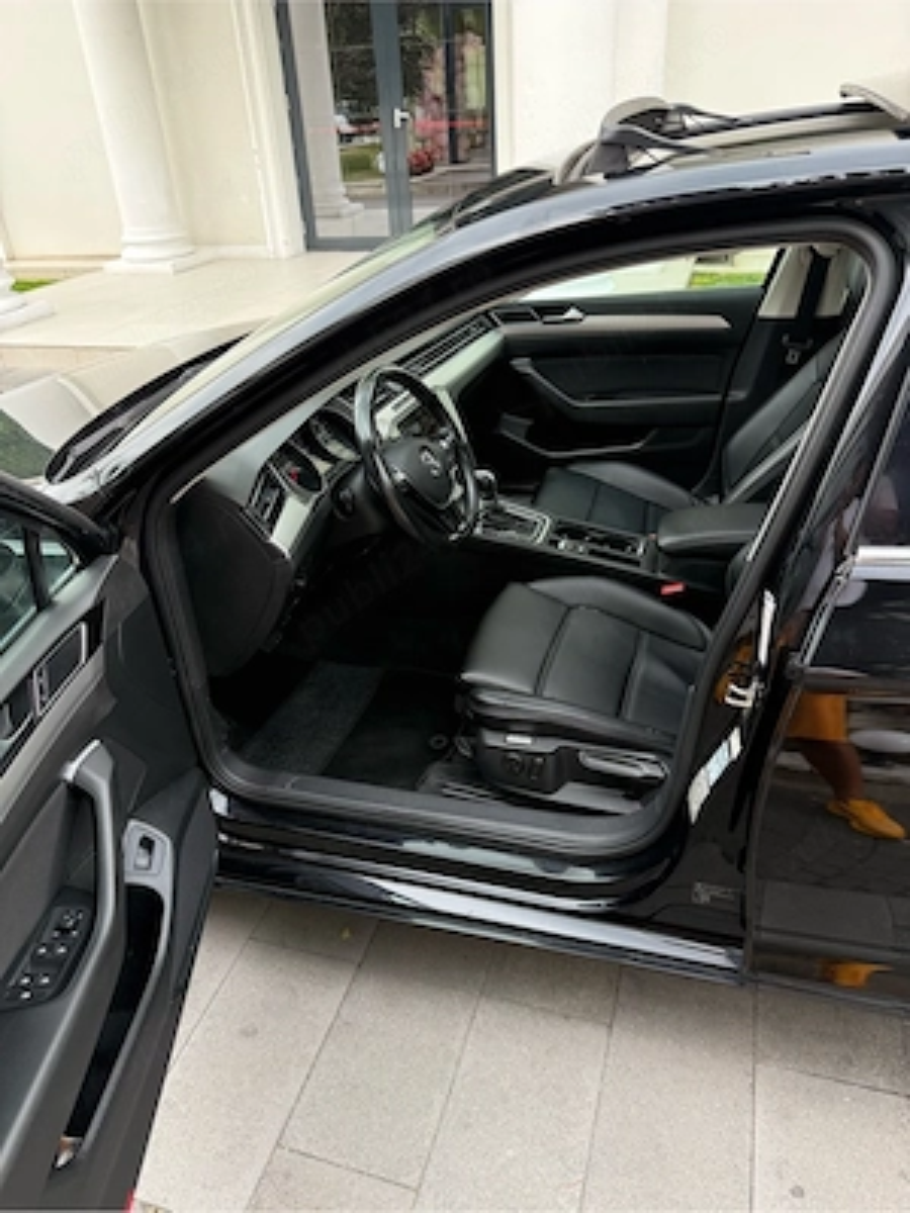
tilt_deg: -30.5
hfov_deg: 56.8
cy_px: 606
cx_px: 455
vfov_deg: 71.6
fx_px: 841
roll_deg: +3.0
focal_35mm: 24
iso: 200
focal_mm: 6.76
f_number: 1.78
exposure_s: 1/234
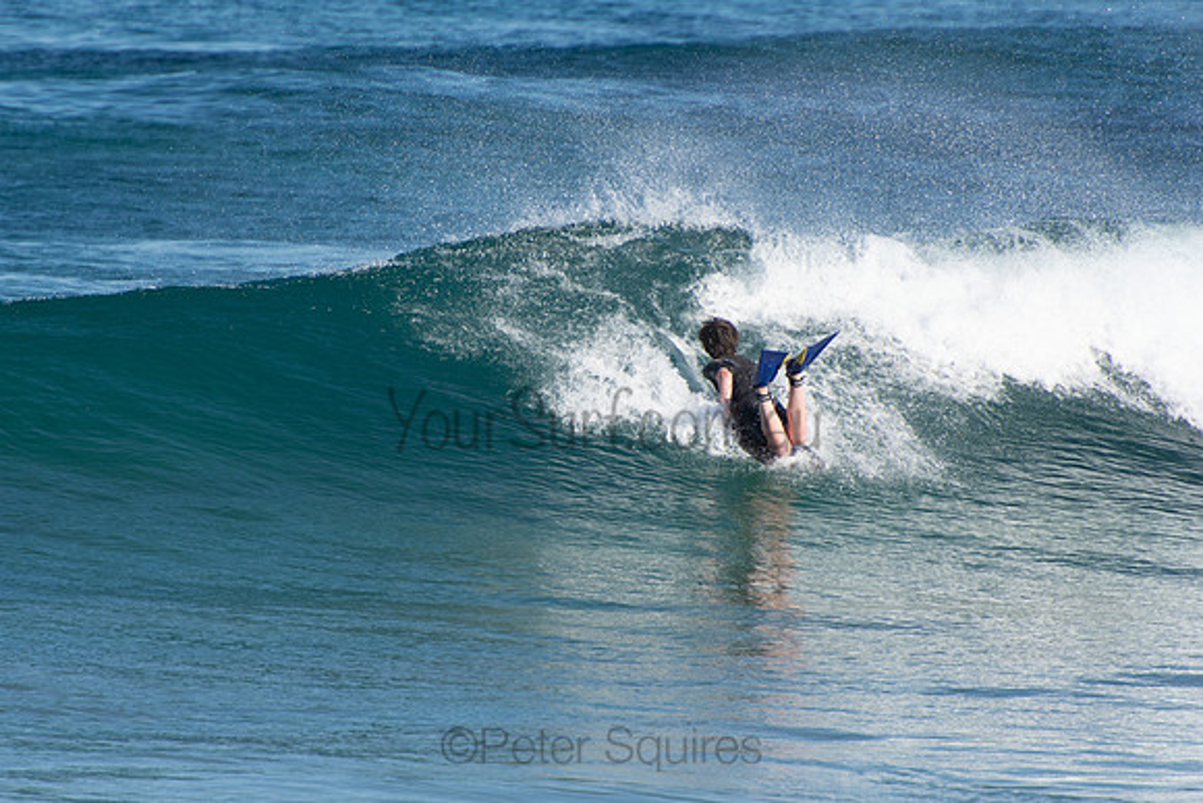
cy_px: 402
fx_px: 20054
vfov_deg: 2.3
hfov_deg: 3.4
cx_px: 602
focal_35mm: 600
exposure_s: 1/1250
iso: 280
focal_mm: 400
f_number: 5.6
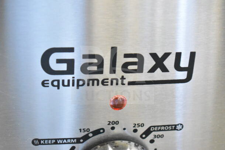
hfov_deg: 24.6
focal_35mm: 82
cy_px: 75
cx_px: 112
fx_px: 516
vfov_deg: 16.6
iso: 16000
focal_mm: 55
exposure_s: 1/100
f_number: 5.6
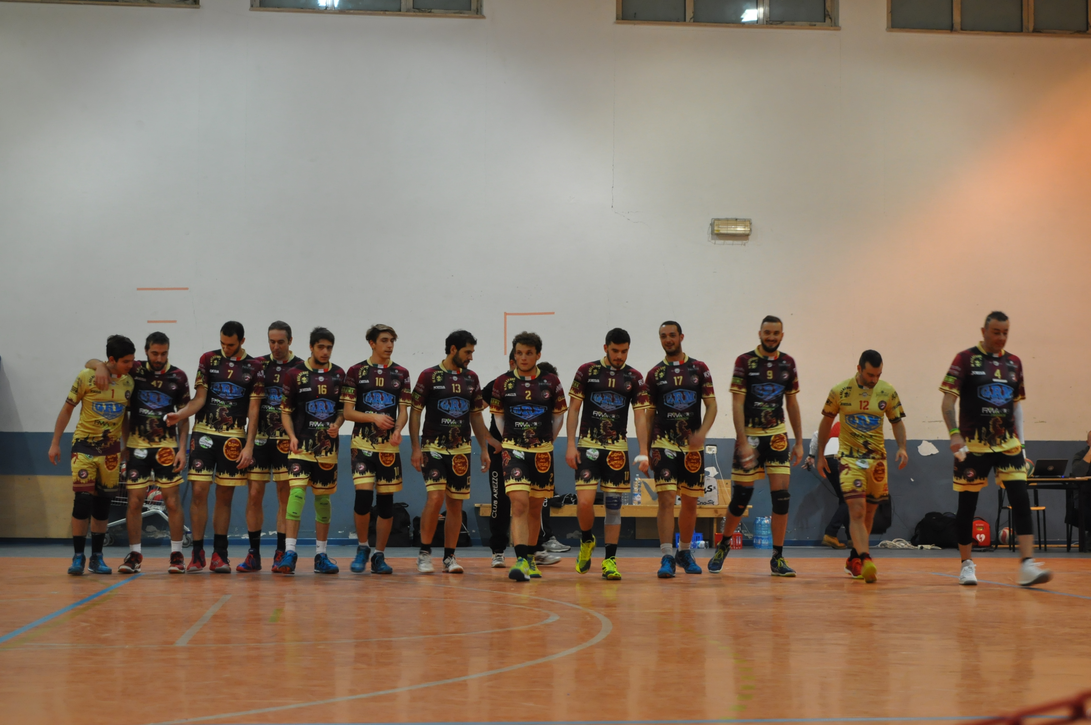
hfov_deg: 31.9
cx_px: 546
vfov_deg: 21.5
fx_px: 1907
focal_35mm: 63
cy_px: 362
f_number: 5
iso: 1000
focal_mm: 42
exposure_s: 1/40
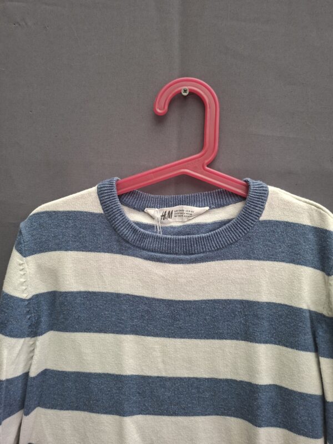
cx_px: 166
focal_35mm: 23
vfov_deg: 73.9
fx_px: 295
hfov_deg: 58.9
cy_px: 222
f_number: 1.8
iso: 50
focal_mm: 5.54
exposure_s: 1/40
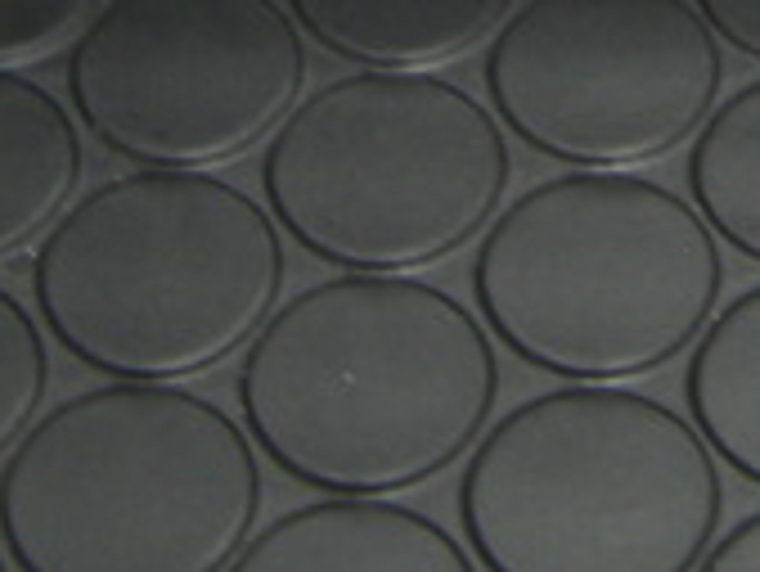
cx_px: 643
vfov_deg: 9.7
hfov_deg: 13.6
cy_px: -504
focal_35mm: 144
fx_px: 3164
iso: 200
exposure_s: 1/15
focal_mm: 6.3
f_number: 3.4
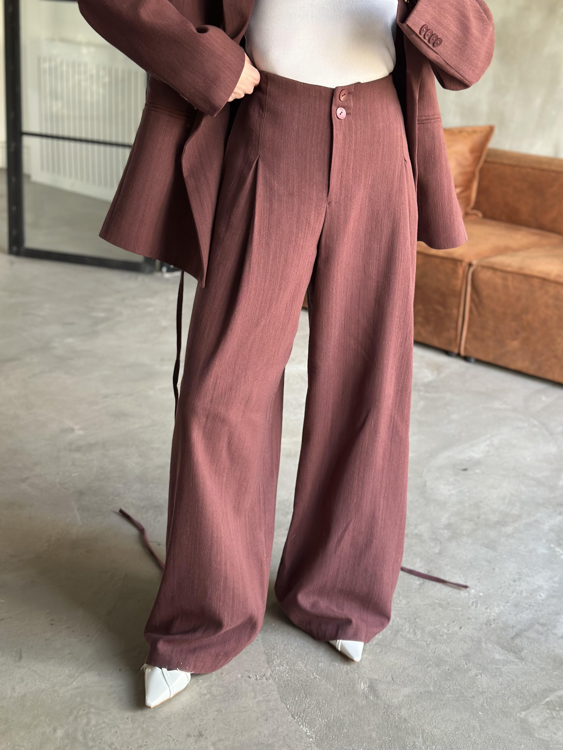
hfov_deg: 30.3
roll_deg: -4.4
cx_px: 282
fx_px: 1041
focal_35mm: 48
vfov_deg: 39.7
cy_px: 375
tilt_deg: -33.6
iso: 250
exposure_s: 1/60
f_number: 1.78
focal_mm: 6.86
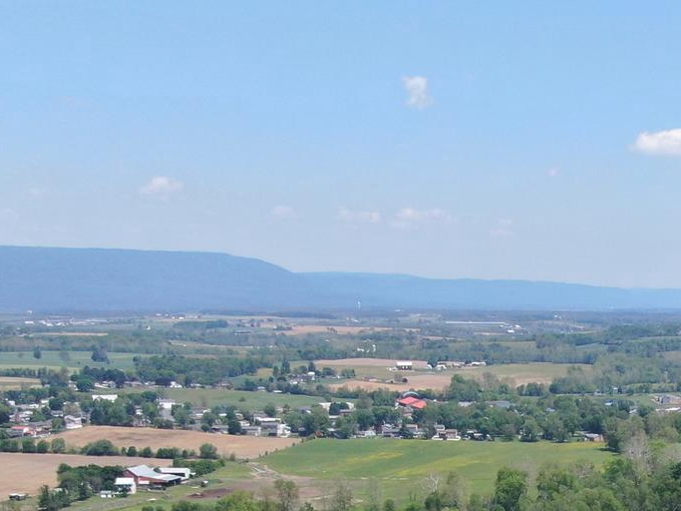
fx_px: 1416
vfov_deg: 18.5
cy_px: 719
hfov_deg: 25.2
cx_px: 745
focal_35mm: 72
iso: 100
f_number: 2.8
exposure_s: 1/1000
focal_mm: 4.39
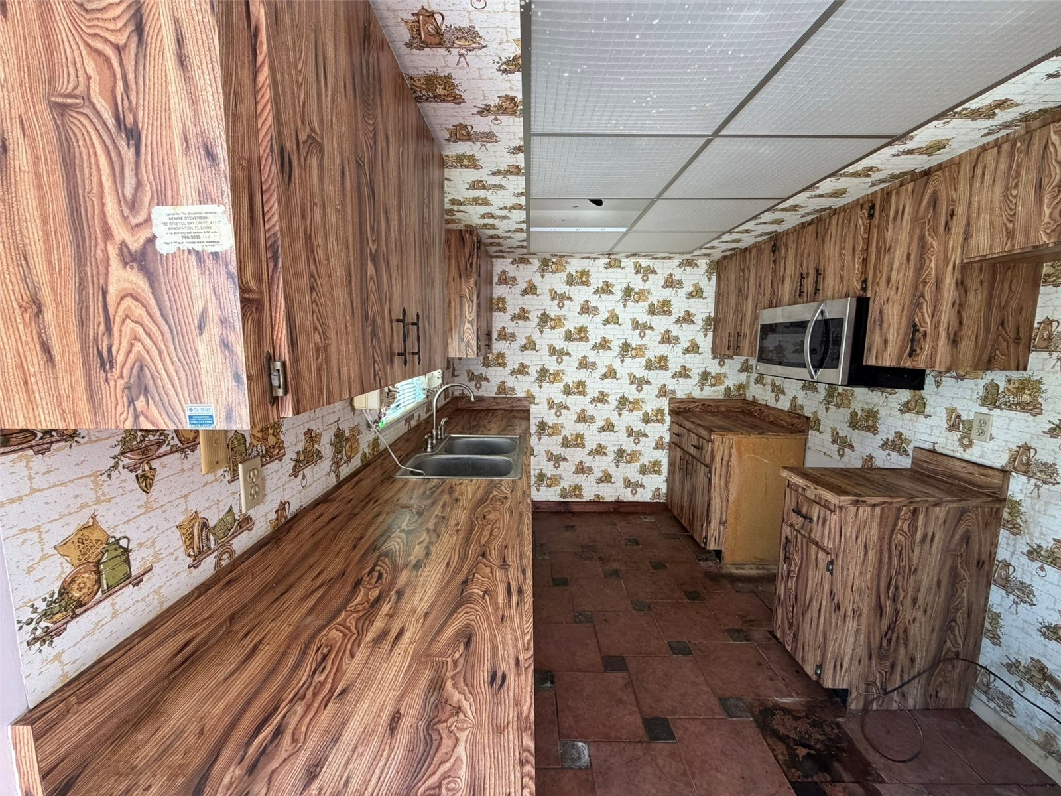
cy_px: 398
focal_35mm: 14
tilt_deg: -7.2
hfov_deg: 102.1
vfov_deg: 85.7
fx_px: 429
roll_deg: +0.3
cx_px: 530
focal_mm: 2.22
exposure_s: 1/121
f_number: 2.2
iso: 250
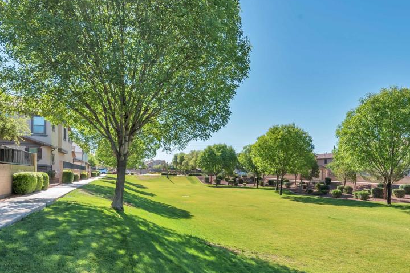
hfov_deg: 73.7
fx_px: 273
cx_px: 213
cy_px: 174
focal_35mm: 24
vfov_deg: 52.4
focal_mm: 15
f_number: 10
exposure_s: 1/400
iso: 400
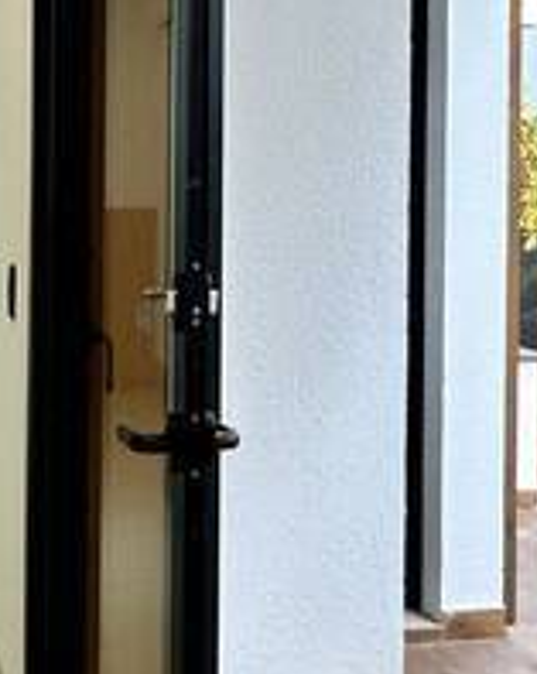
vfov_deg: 25.2
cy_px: 198
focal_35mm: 75
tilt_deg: +0.6
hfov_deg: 20.3
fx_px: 1493
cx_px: 174
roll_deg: -1.1
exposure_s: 1/120
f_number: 2.2
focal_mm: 2.22
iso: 160
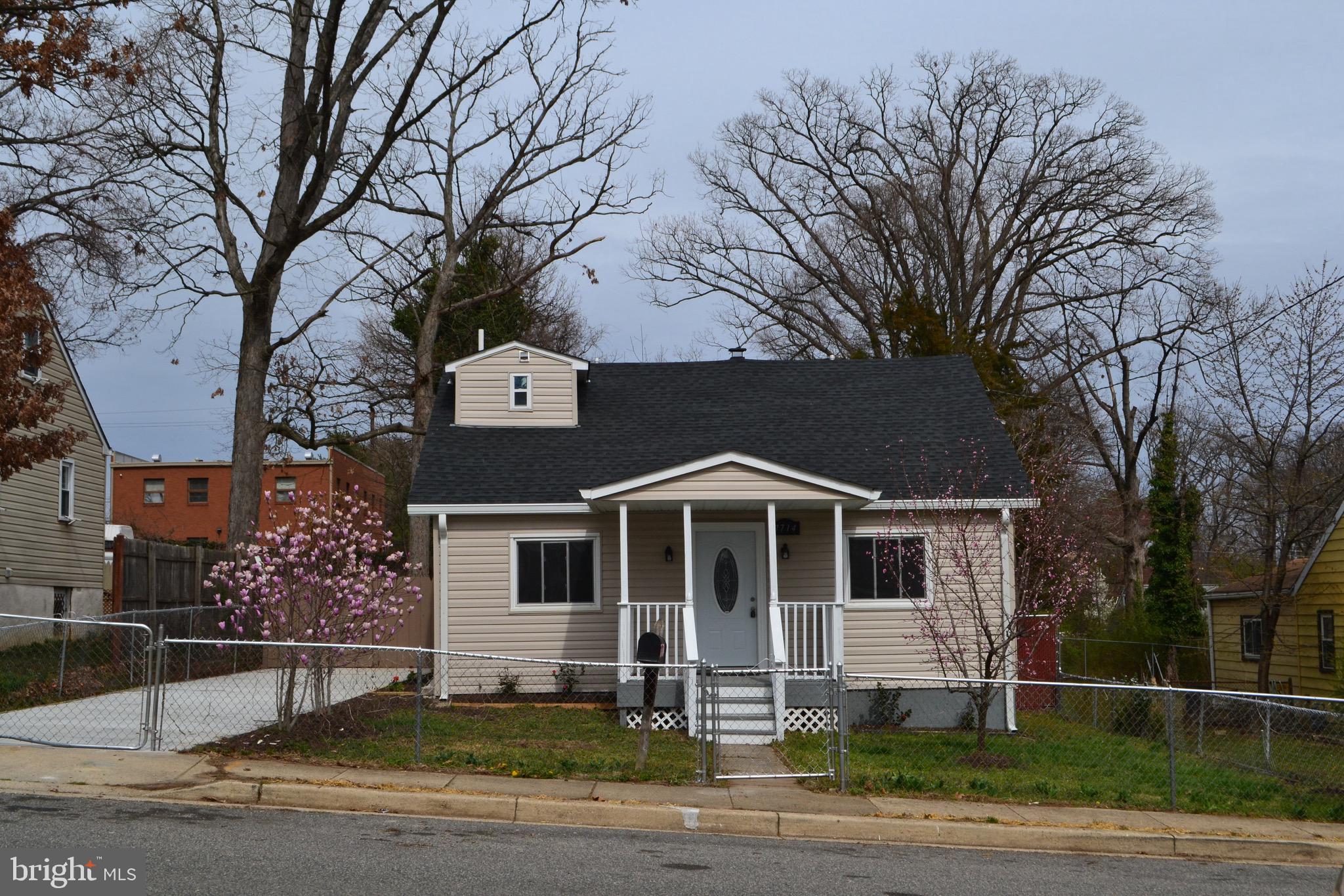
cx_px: 672
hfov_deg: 46.4
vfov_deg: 31.9
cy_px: 448
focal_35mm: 42
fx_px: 1568
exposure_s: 1/500
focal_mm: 28
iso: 400
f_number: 11
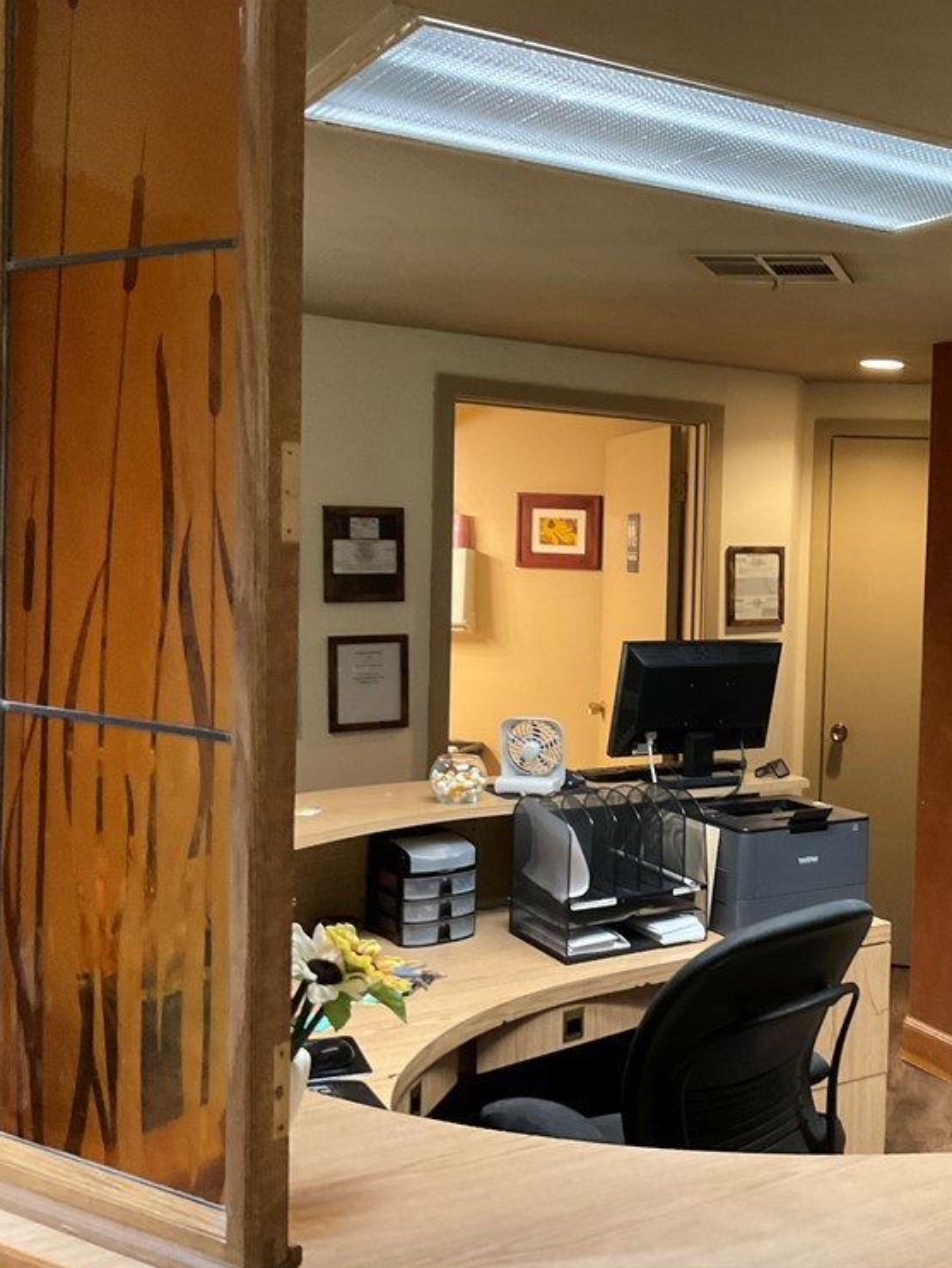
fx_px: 1466
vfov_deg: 46.8
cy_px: 620
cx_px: 822
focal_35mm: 40
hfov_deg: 34.3
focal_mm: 3
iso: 200
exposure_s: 1/33
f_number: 1.8
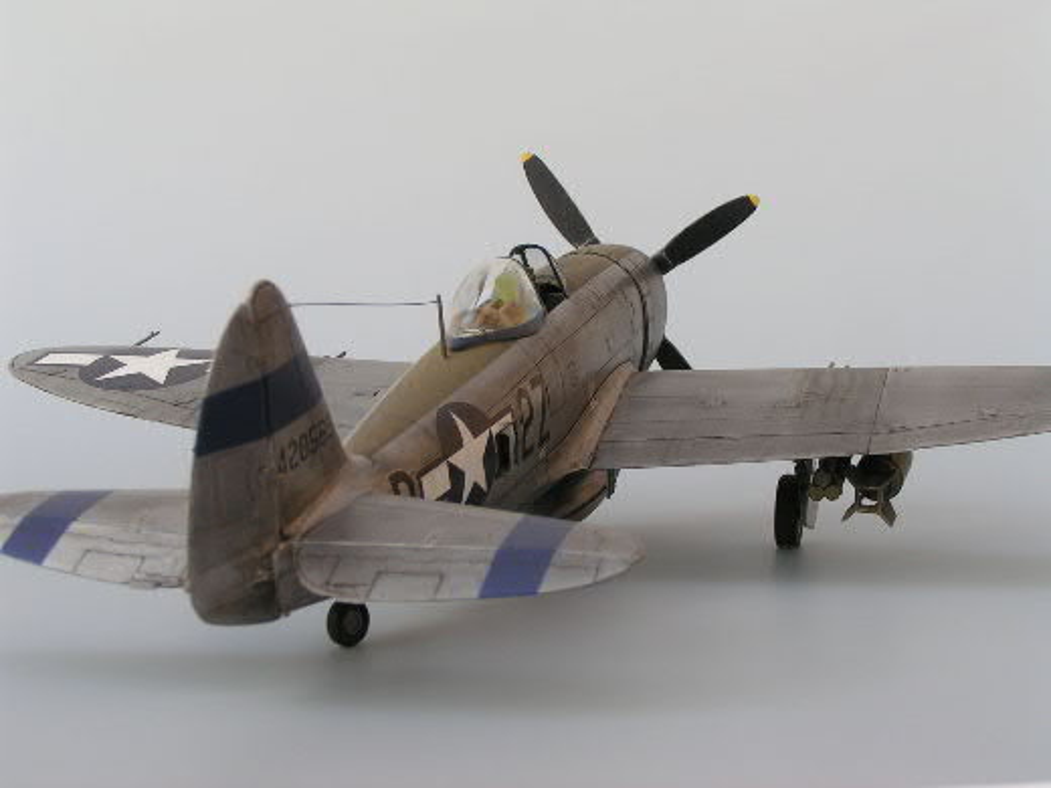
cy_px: 394
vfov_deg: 25.7
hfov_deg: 33.8
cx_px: 526
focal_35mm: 57
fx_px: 1731
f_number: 5.6
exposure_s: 1/160
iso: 50
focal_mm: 8.7
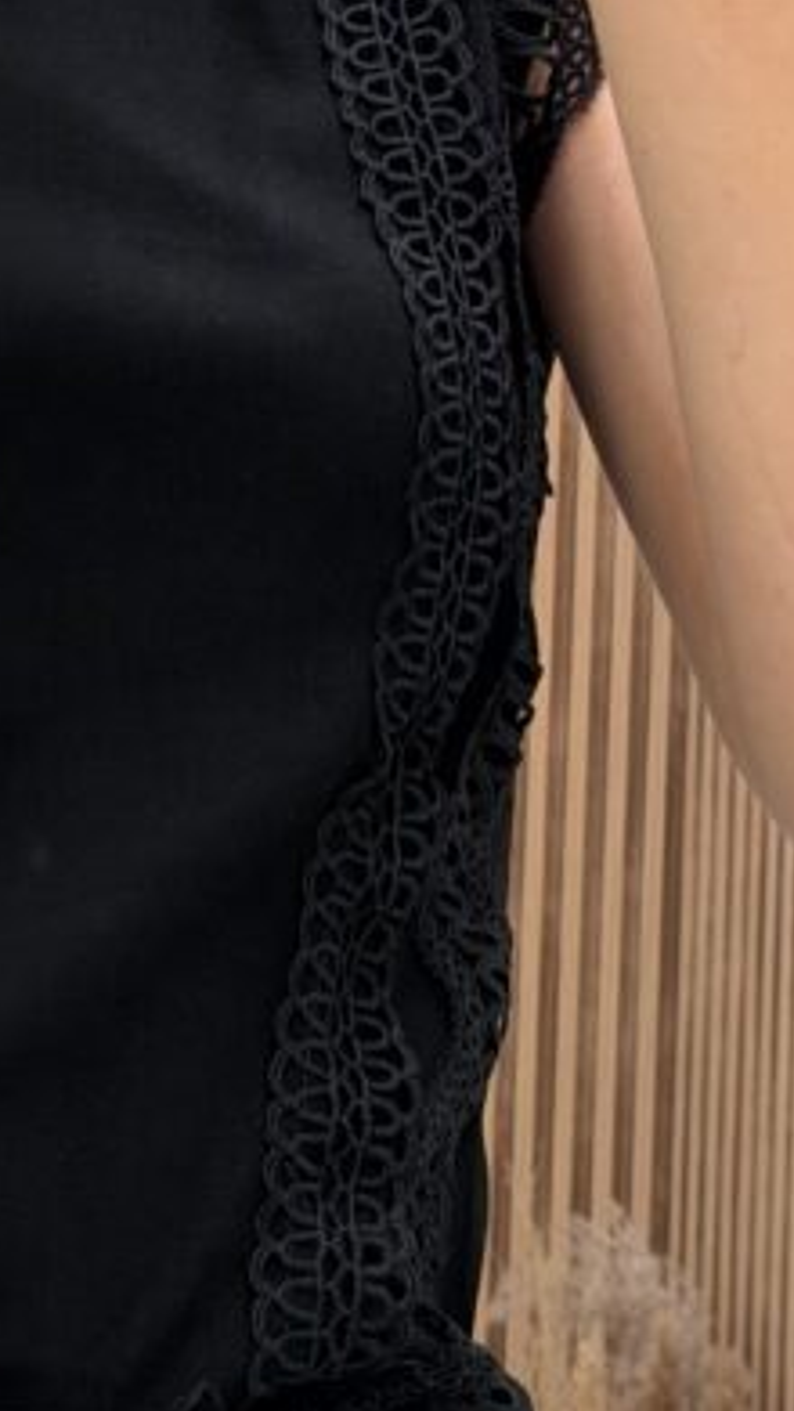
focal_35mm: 137
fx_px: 5127
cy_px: 155
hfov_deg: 8.8
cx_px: -58
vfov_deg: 15.5
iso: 80
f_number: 1.78
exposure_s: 1/50
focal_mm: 6.76
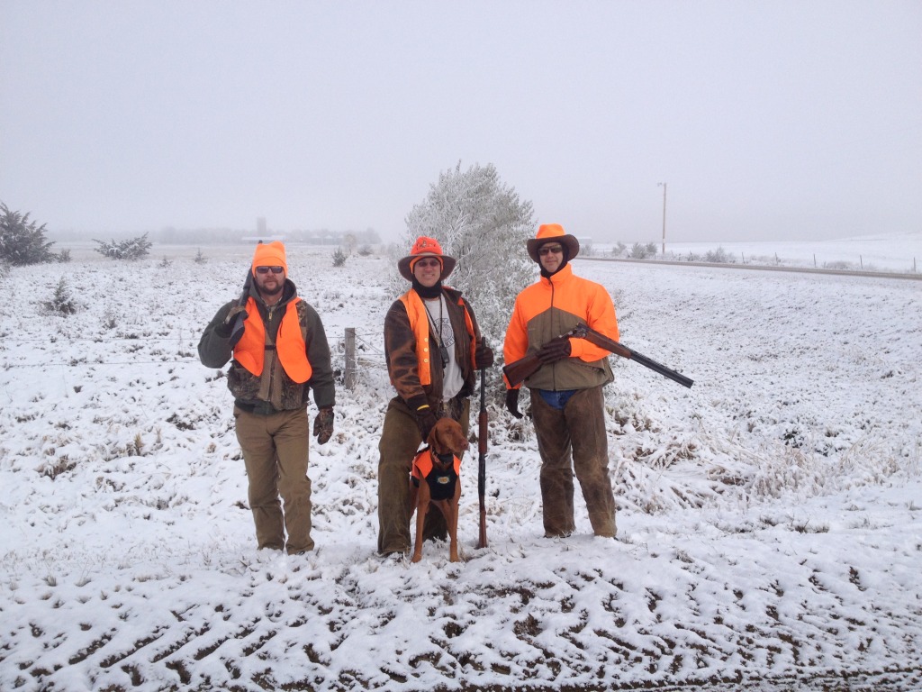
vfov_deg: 40.7
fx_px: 932
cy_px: 346
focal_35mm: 35
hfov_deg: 52.6
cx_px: 461
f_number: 2.4
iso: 50
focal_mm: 4.28
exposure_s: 1/2304
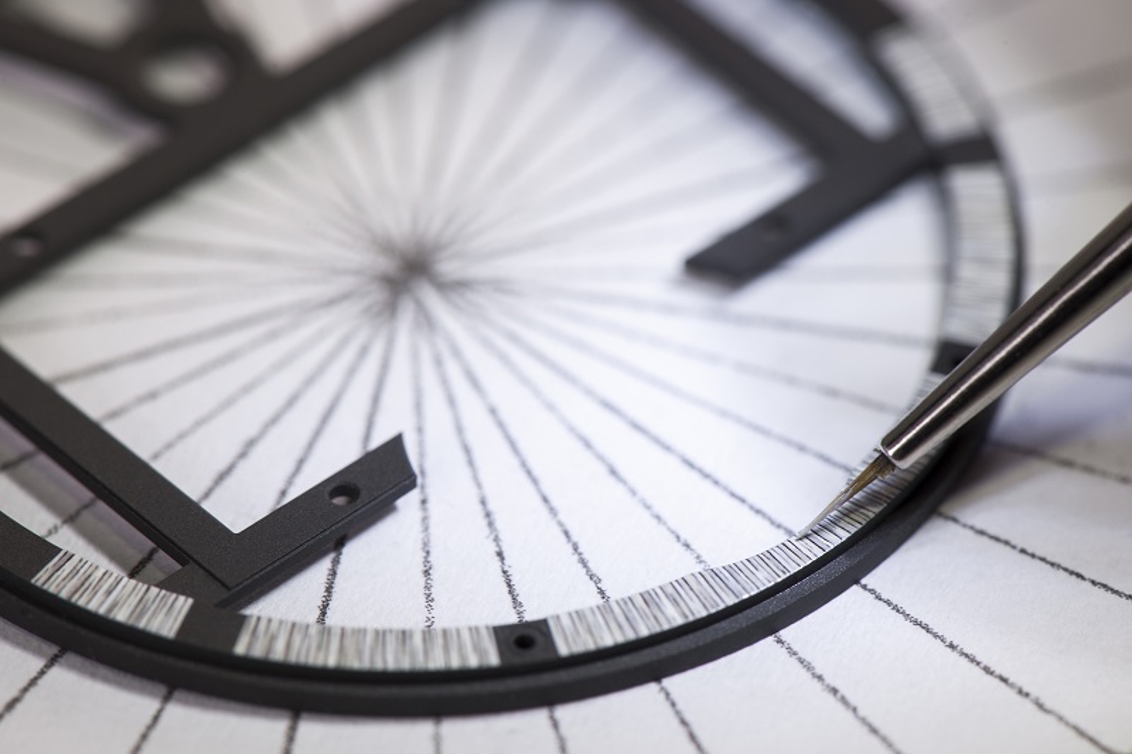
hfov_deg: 19.5
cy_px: 377
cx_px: 566
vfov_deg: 13.0
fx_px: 3301
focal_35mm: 105
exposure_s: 1/40
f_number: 18
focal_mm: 105
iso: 200
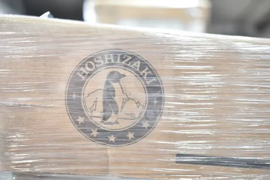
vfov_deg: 29.9
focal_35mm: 45
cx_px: 135
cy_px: 90
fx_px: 338
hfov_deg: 43.6
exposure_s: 1/50
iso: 800
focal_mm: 30
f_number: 4.2
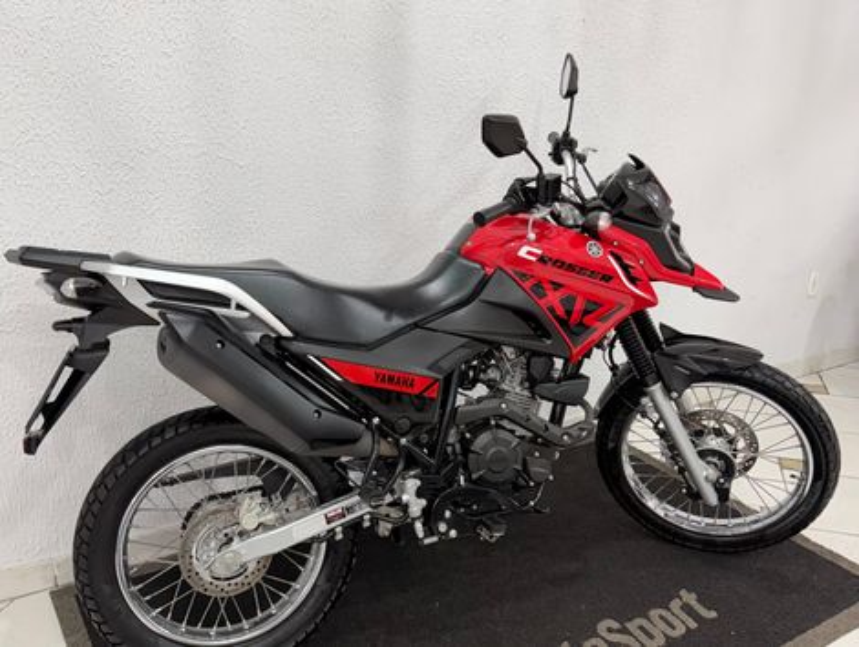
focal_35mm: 24
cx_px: 430
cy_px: 324
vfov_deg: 56.9
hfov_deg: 71.5
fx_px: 596
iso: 200
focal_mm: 6.76
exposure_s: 1/120
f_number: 1.78
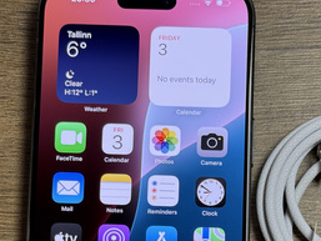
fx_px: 1039
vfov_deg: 13.1
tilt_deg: -81.6
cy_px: 217
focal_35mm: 112
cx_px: 180
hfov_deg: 17.6
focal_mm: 6.76
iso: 80
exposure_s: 1/120
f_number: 1.78
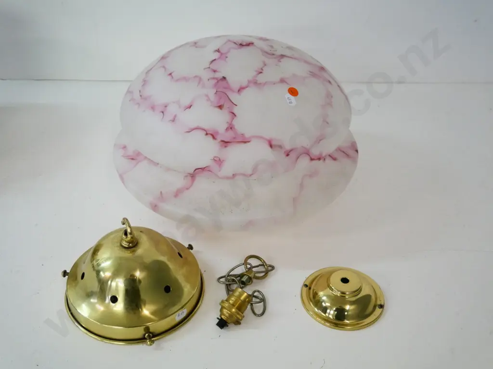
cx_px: 246
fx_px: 570
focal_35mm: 40
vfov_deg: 36.0
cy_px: 184
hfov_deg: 46.8
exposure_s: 1/320
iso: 3200
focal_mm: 20
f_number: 4.3
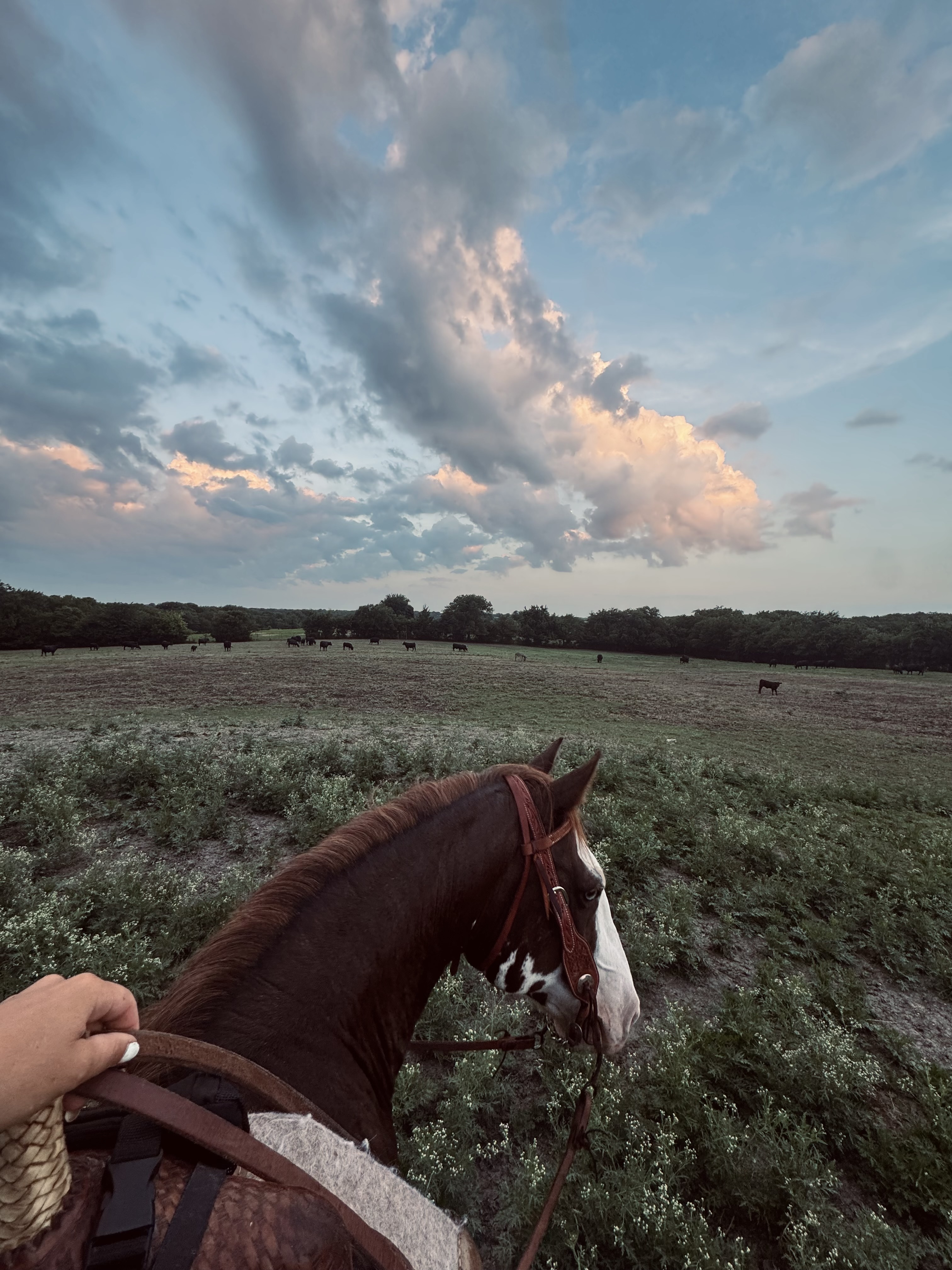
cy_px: 635
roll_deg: +0.6
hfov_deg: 85.7
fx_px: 513
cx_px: 476
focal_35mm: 14
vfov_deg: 102.1
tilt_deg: -3.2
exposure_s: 1/99
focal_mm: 2.22
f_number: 2.2
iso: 125
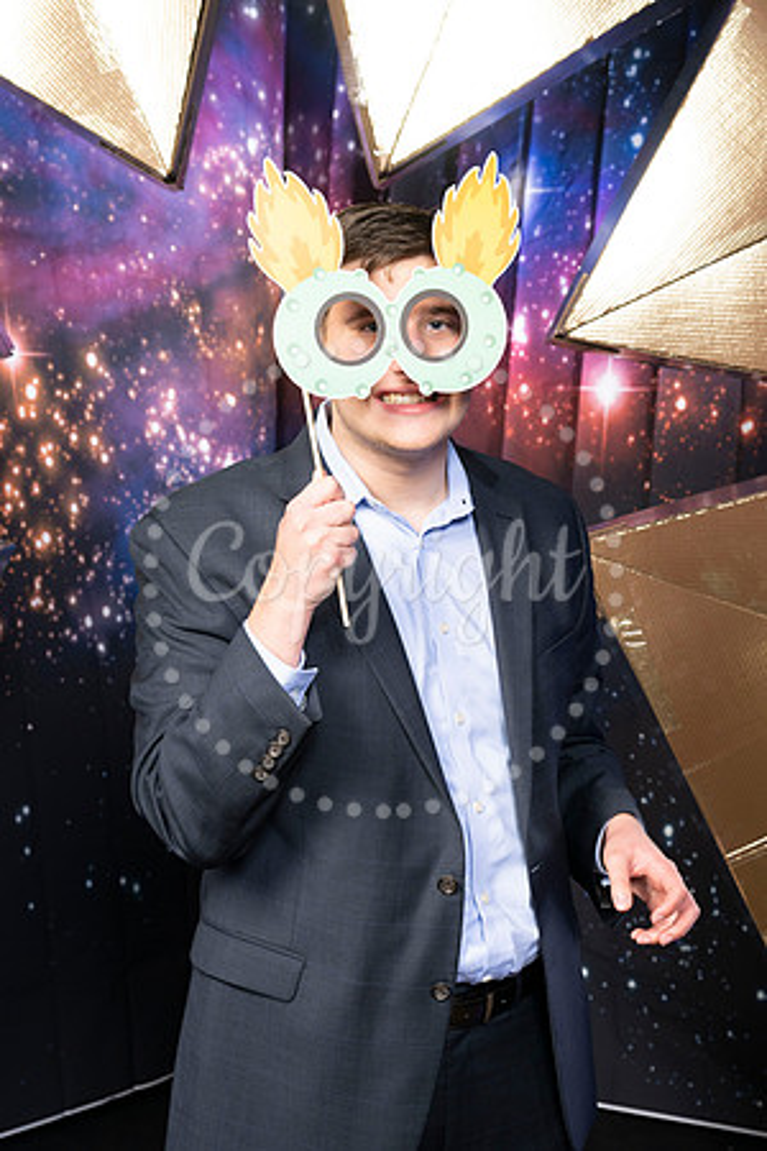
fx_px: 1790
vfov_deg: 35.6
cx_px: 384
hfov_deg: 24.2
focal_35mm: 56
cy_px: 576
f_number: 9
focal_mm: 56
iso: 320
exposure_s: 1/125
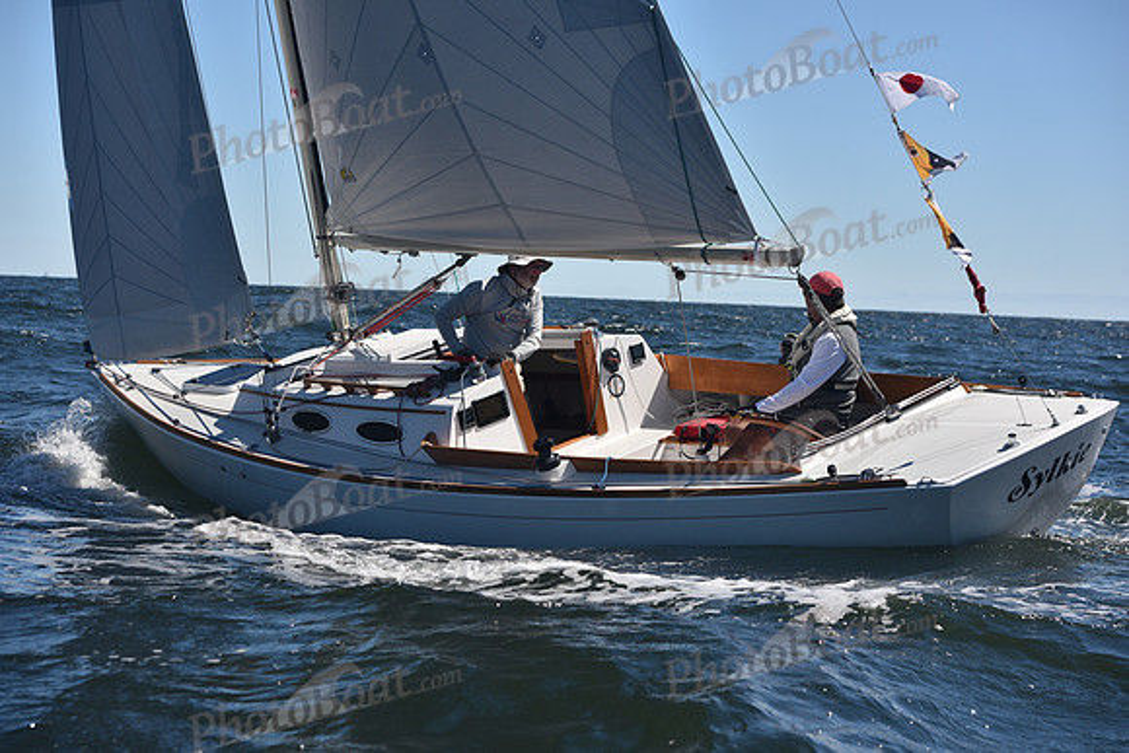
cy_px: 376
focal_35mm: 70
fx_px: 2196
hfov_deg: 28.8
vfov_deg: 19.5
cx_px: 564
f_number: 5
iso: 200
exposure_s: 1/1000
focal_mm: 70
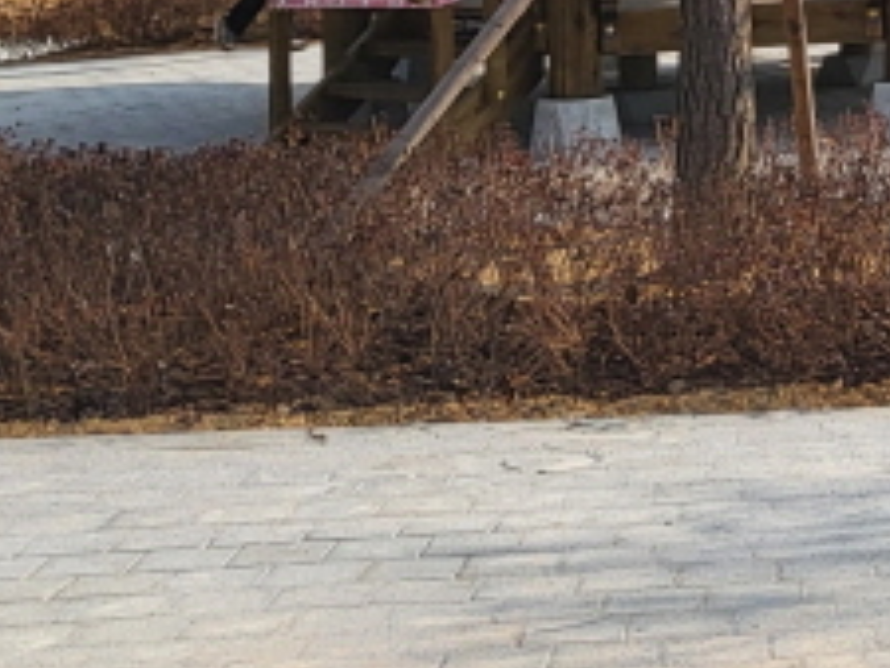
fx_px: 3267
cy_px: -449
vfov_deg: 11.1
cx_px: 1436
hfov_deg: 14.2
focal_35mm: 127
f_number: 1.8
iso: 50
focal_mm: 4.25
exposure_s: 1/2812
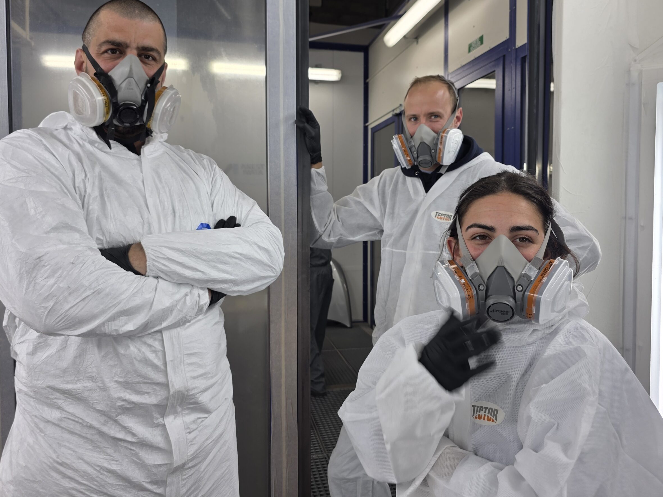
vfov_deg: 54.8
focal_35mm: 25
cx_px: 328
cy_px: 229
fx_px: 479
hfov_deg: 69.4
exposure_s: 1/100
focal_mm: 6.3
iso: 12
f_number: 1.7
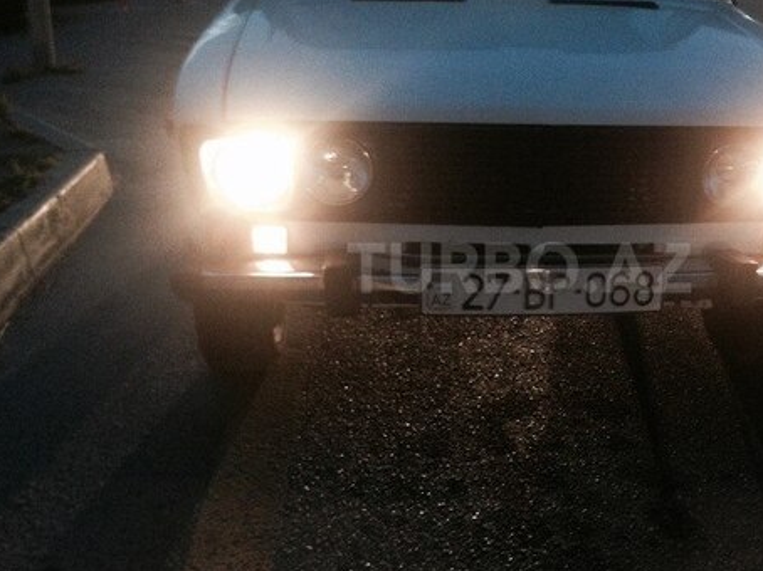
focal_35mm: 48
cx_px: 519
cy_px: 268
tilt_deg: -19.1
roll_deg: -2.7
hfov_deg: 39.1
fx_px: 1057
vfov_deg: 30.2
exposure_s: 1/15
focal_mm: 4.12
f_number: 2.4
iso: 500
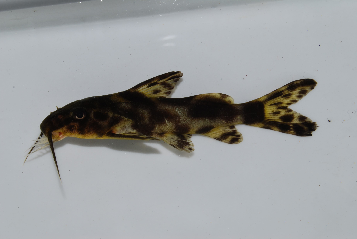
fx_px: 819
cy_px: 120
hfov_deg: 24.6
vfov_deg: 16.6
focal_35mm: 82
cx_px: 178
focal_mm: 55
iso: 100
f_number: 20
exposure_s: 1/100
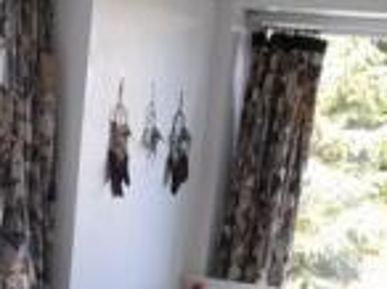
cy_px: 359
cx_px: 219
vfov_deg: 14.2
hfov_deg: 19.7
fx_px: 1116
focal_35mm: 100
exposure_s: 1/50
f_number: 2
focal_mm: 4.6
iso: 32
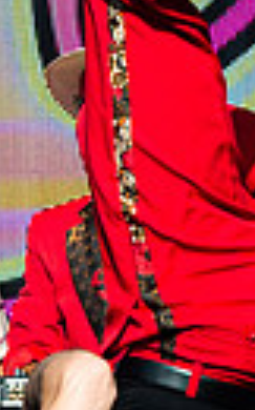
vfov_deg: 4.1
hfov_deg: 2.5
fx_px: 5750
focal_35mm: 516
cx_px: 41
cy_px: 535
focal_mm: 70
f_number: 10
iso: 500
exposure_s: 1/1000
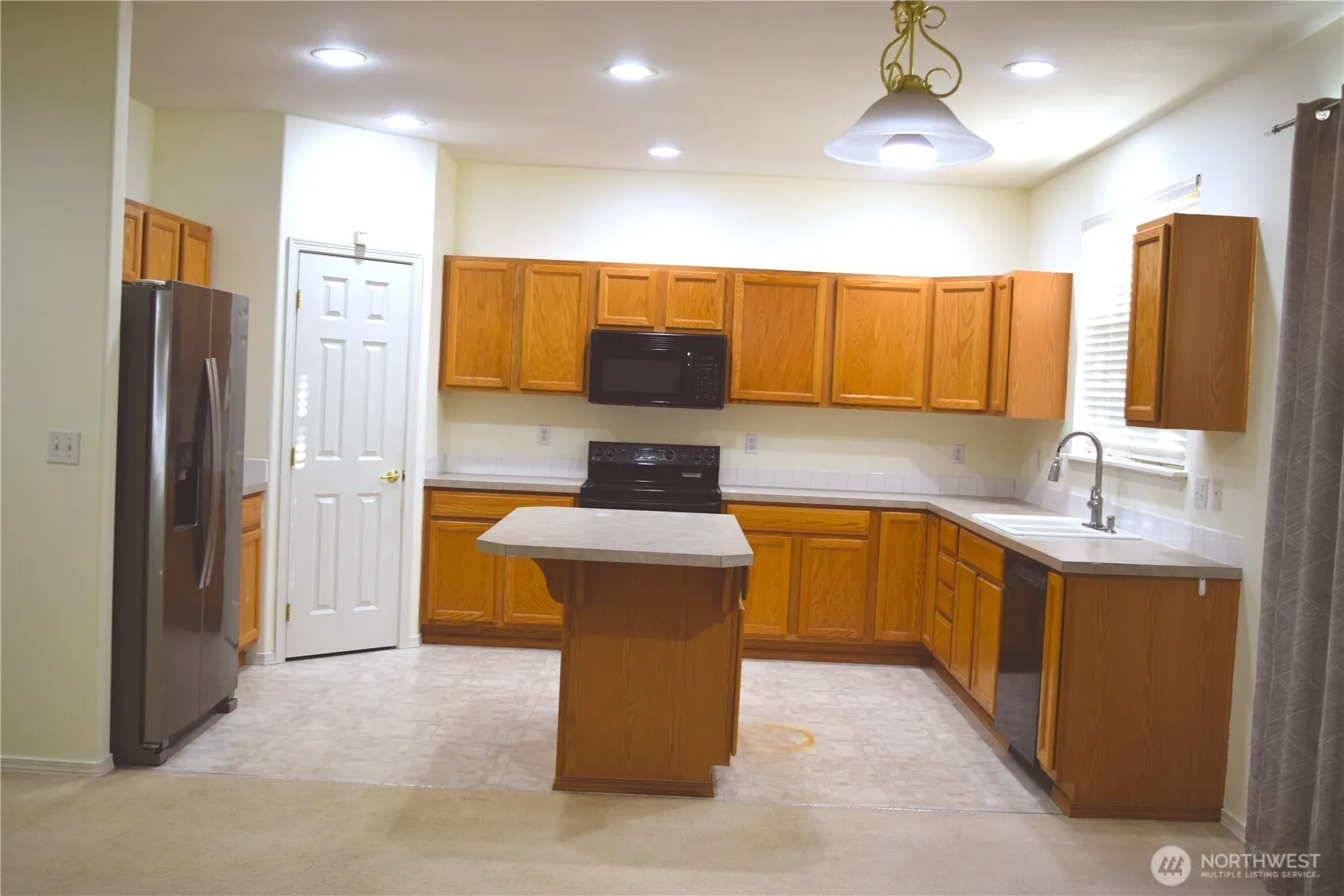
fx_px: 1344
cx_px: 672
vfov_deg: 36.9
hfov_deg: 53.1
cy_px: 448
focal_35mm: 36
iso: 400
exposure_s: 1/80
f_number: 4.5
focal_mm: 24
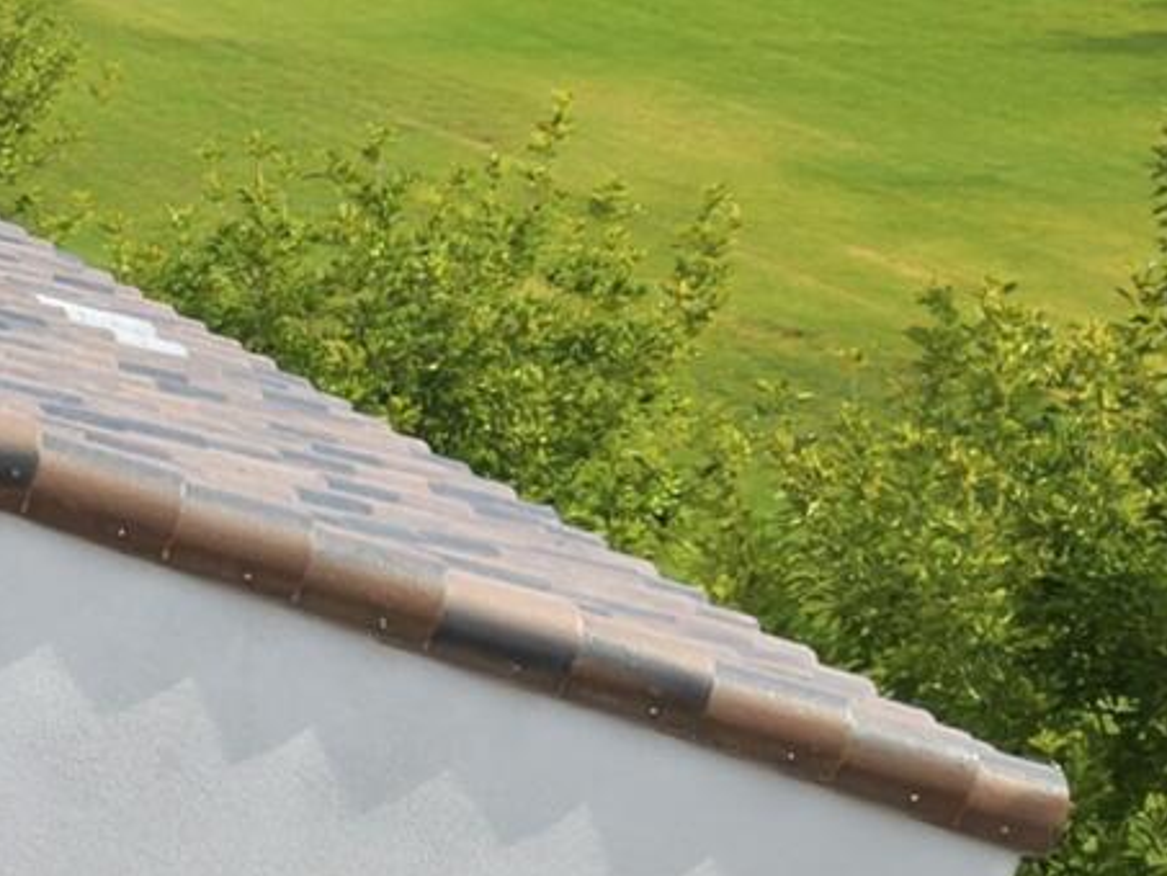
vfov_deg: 9.3
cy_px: 835
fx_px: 5362
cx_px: -1808
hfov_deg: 10.4
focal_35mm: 159
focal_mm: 8.7
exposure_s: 1/5000
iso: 250
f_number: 1.8
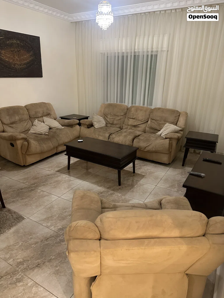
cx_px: 112
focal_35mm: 24
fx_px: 207
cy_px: 149
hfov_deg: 56.8
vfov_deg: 71.6
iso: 400
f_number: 1.78
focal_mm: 6.86
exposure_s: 1/50
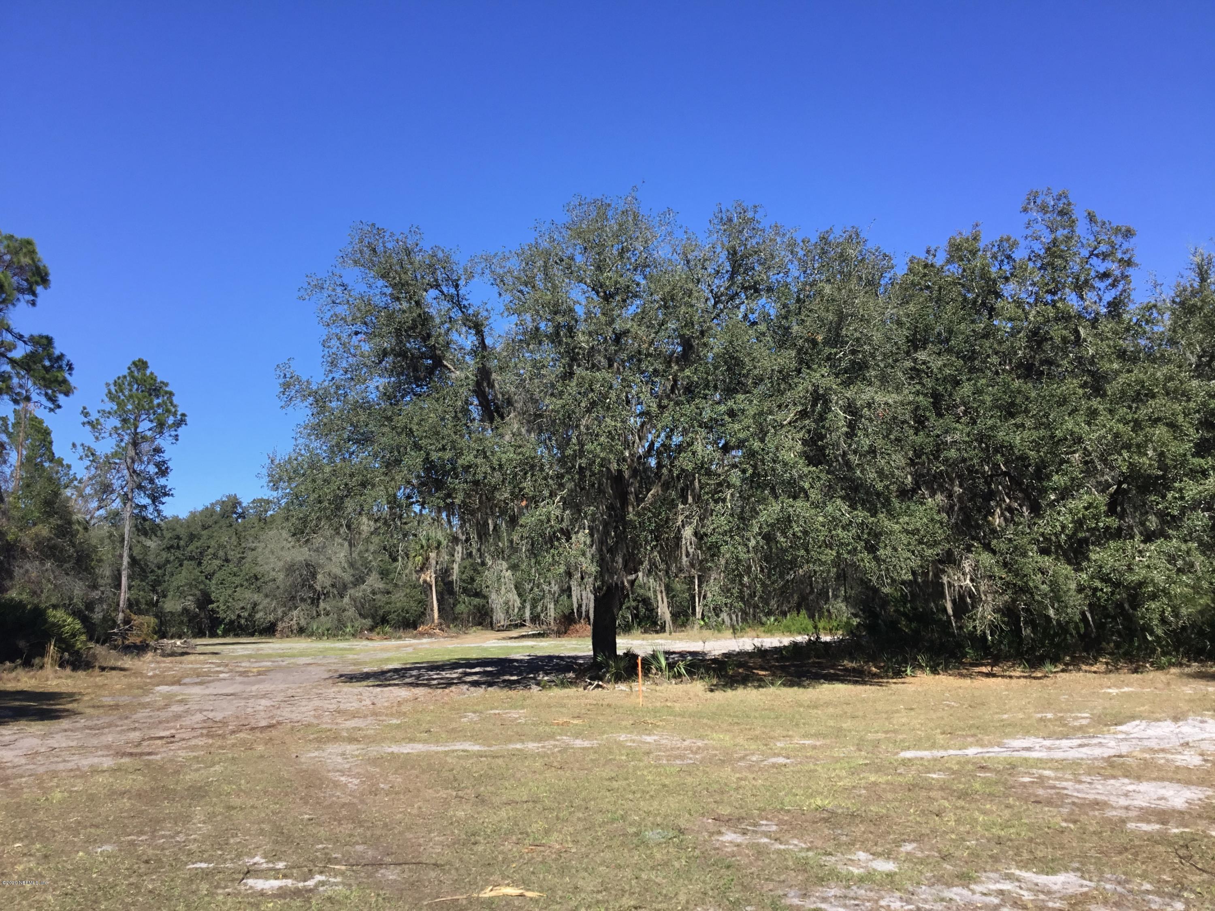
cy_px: 456
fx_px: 1088
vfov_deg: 45.4
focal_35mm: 31
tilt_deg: +9.2
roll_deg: +0.7
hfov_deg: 58.4
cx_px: 608
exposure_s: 1/799
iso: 25
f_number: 2.4
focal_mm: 3.3
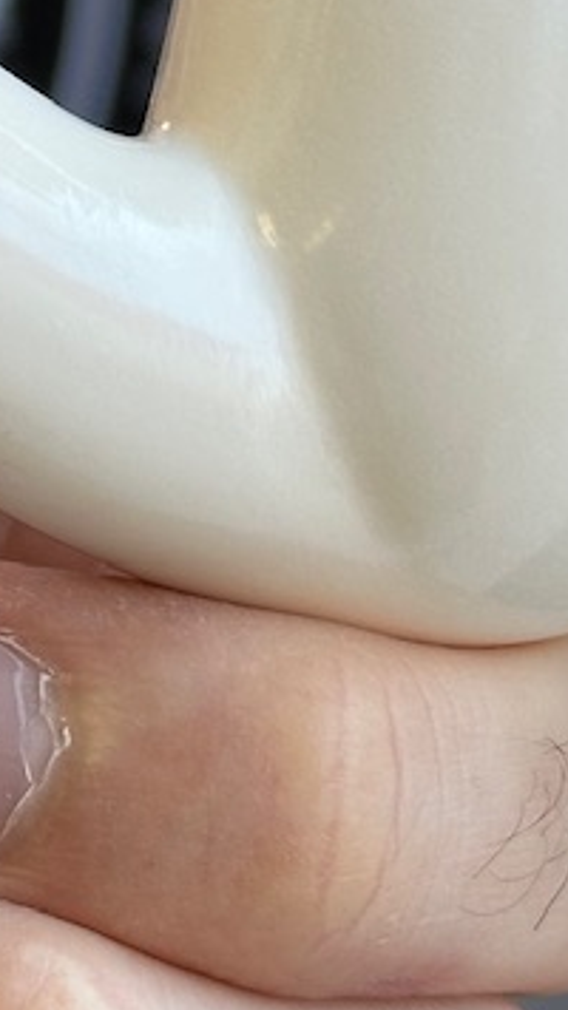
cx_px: -497
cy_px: -23
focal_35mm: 188
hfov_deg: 6.3
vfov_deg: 11.3
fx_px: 5039
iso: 64
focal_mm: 6.86
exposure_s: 1/229
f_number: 1.78
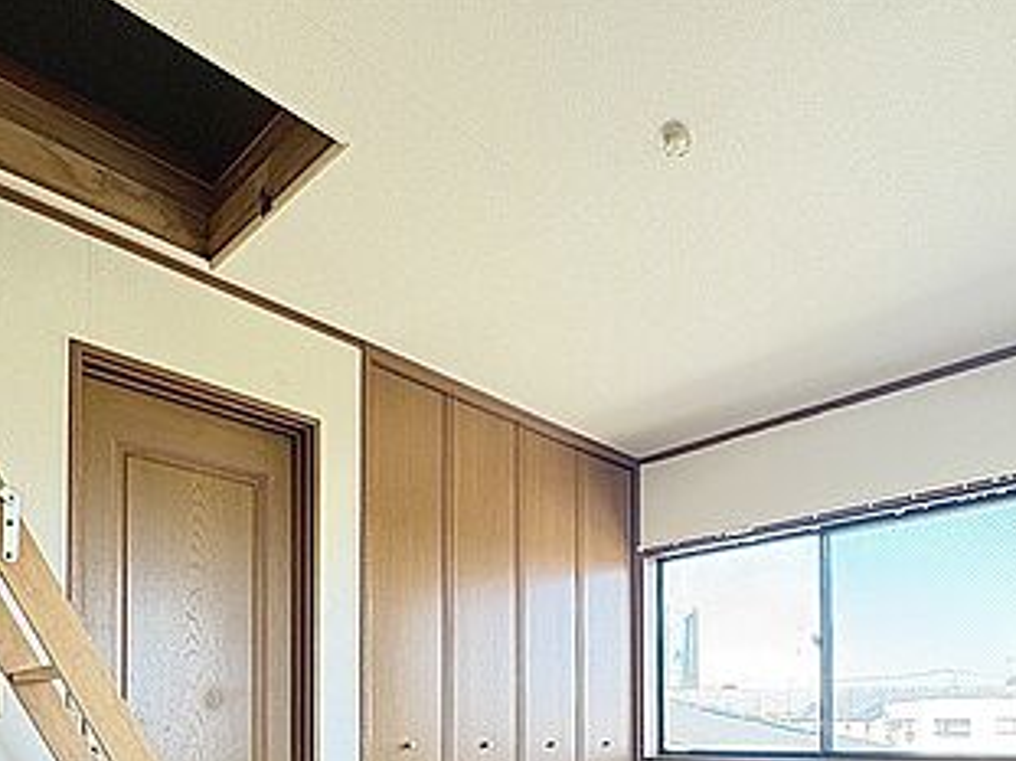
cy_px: 722
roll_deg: +0.4
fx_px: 792
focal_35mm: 27
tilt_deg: +1.5
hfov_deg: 65.3
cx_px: 497
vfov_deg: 45.2
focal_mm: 2.22
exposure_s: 1/89
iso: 250
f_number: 2.2
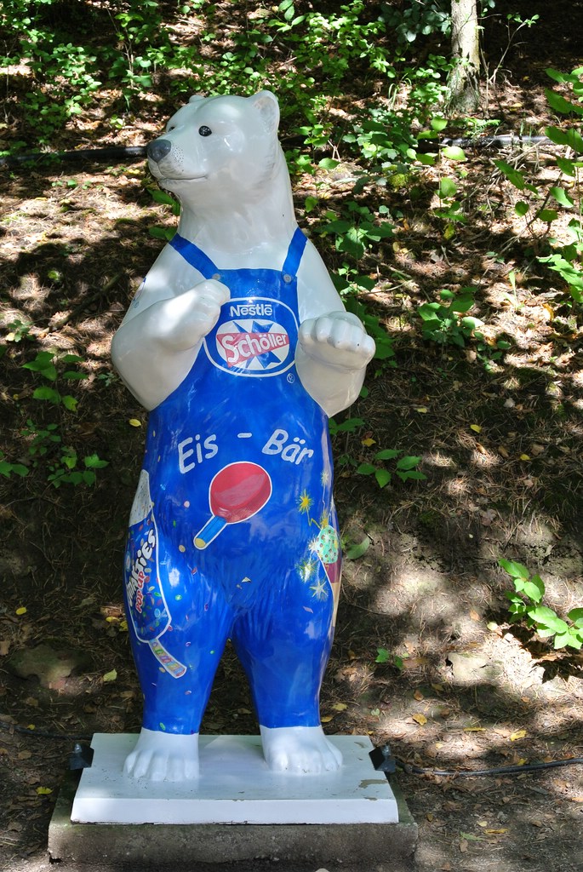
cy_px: 436
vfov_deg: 27.3
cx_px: 292
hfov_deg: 18.5
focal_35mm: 74
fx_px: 1793
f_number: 5.6
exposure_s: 1/125
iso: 200
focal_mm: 27.5
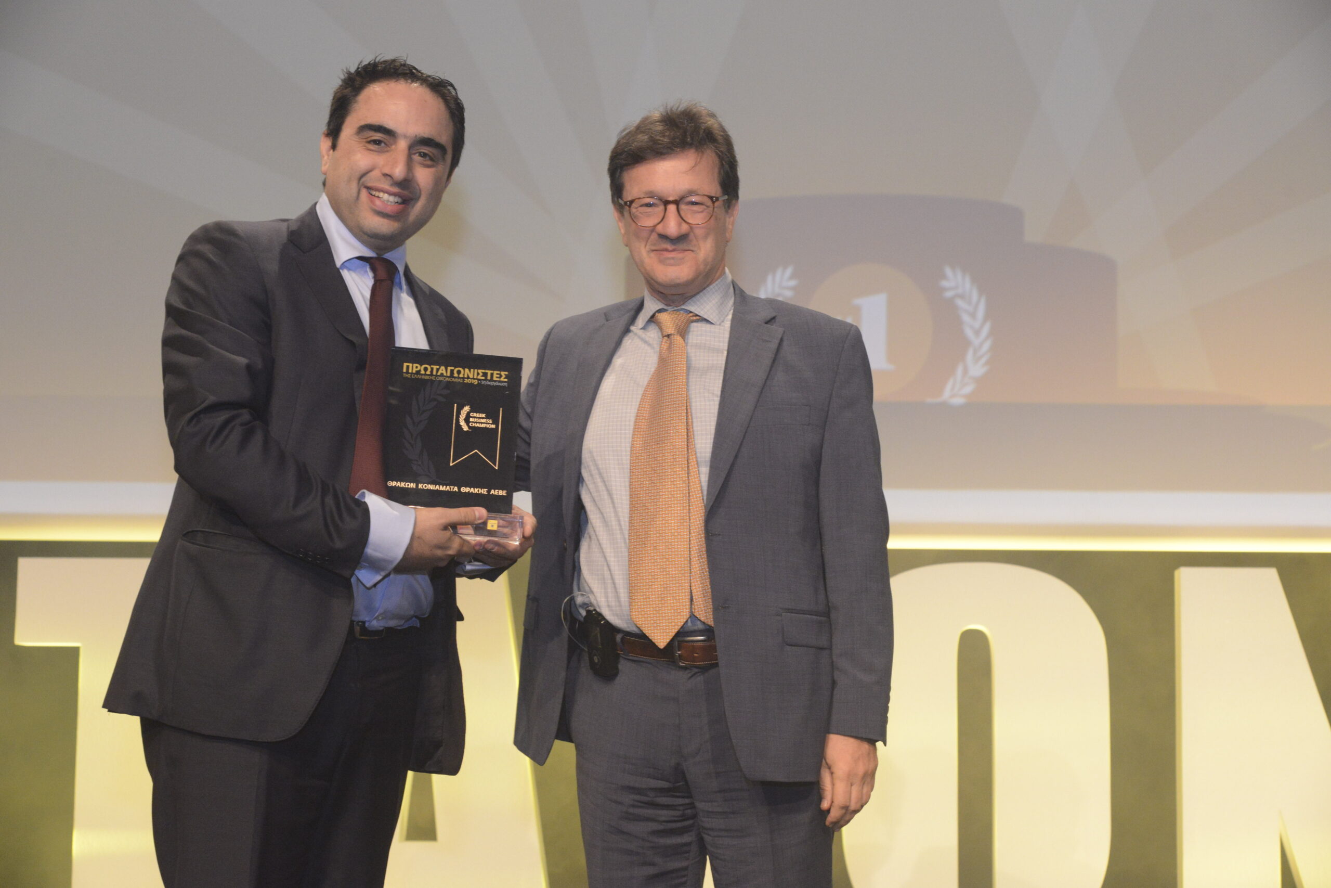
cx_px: 666
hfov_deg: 30.5
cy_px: 444
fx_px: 2440
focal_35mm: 66
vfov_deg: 20.6
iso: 4000
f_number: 6.3
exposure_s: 1/160
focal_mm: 66
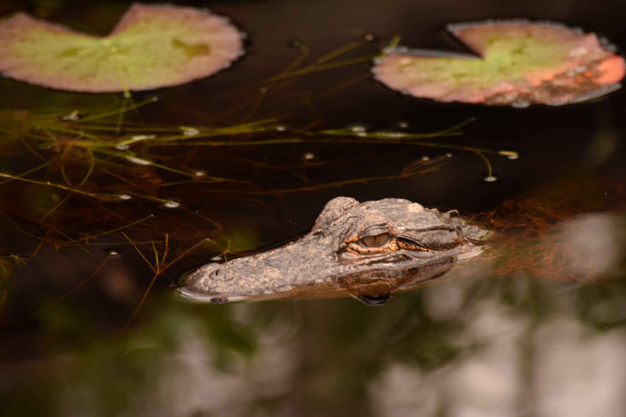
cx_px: 313
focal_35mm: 278
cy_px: 208
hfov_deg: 7.4
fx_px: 4825
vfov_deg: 5.0
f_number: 5.6
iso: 100
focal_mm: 185
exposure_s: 1/100
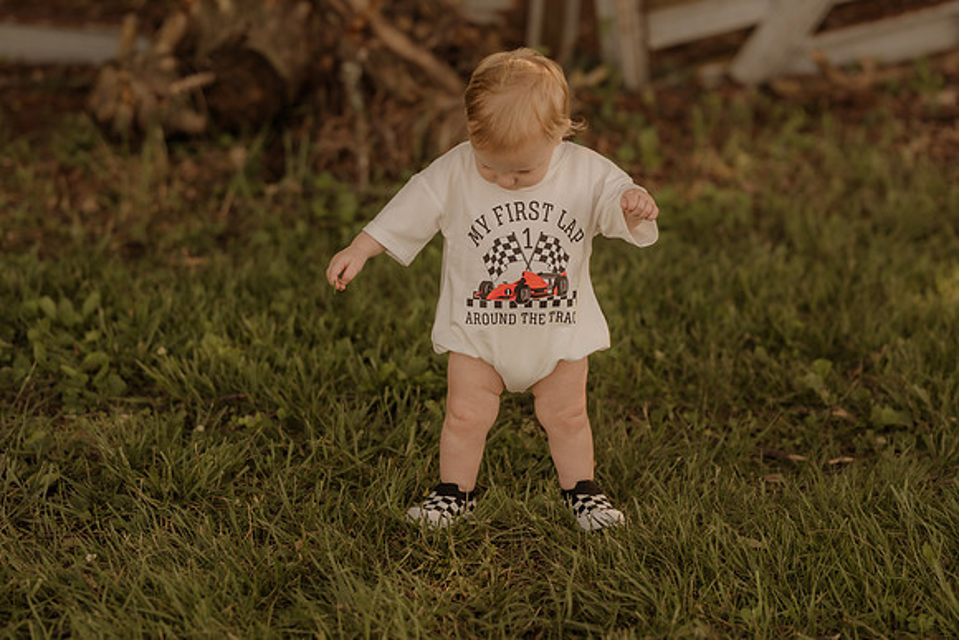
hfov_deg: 22.2
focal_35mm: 92
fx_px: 2441
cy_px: 320
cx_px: 480
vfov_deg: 14.9
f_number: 2
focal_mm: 85
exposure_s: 1/1250
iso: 250
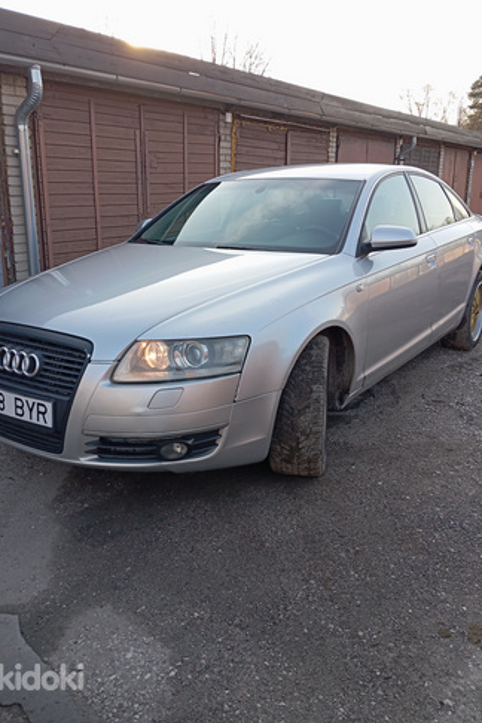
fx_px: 602
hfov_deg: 43.5
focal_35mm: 30
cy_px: 357
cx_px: 216
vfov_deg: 61.9
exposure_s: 1/136
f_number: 1.8
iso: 55
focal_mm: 4.22
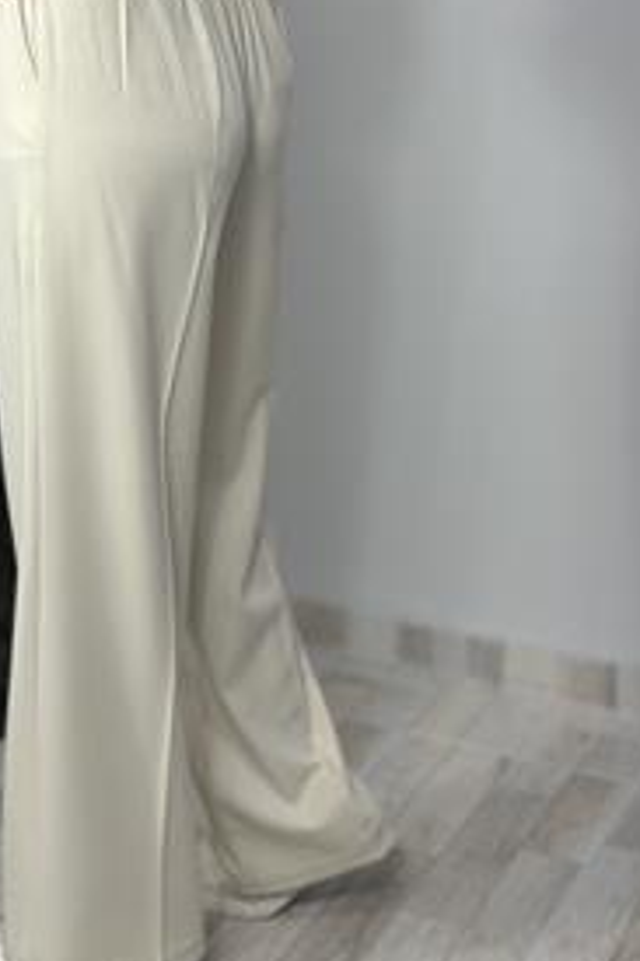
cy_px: 365
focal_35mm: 75
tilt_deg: -16.6
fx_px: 2002
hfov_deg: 18.1
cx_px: 196
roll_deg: +0.6
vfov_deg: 26.9
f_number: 1.78
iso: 64
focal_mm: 6.86
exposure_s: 1/105
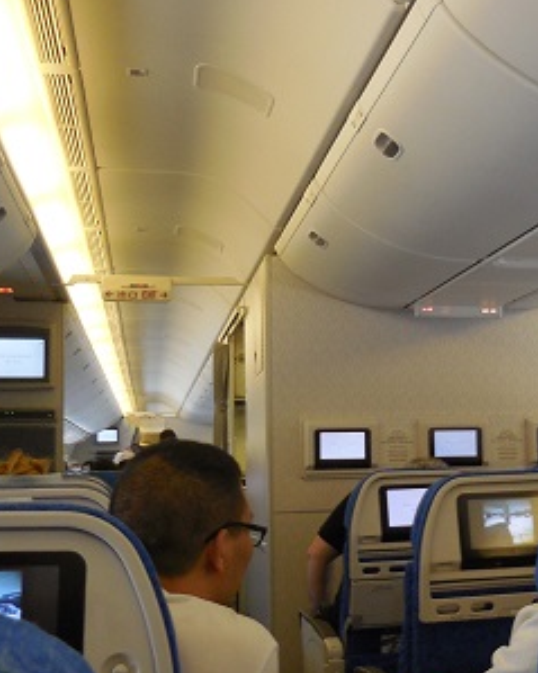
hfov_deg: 30.4
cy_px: 376
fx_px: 976
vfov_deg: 38.0
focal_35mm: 49
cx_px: 389
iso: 220
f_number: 3.3
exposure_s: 1/30
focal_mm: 4.5
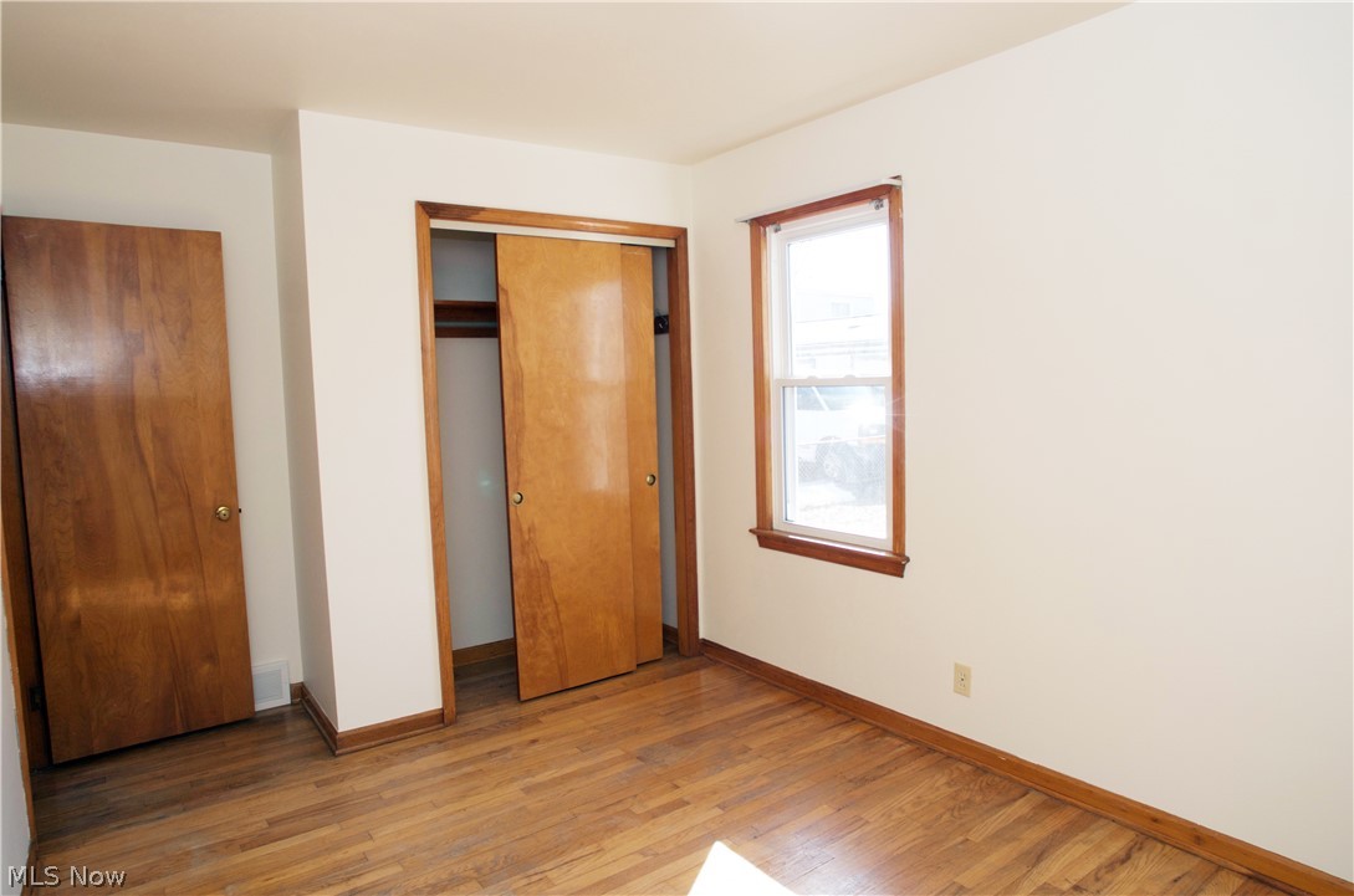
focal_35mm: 21
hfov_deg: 81.3
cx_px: 677
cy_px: 448
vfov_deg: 59.3
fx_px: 788
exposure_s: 1/160
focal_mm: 14
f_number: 5
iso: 320
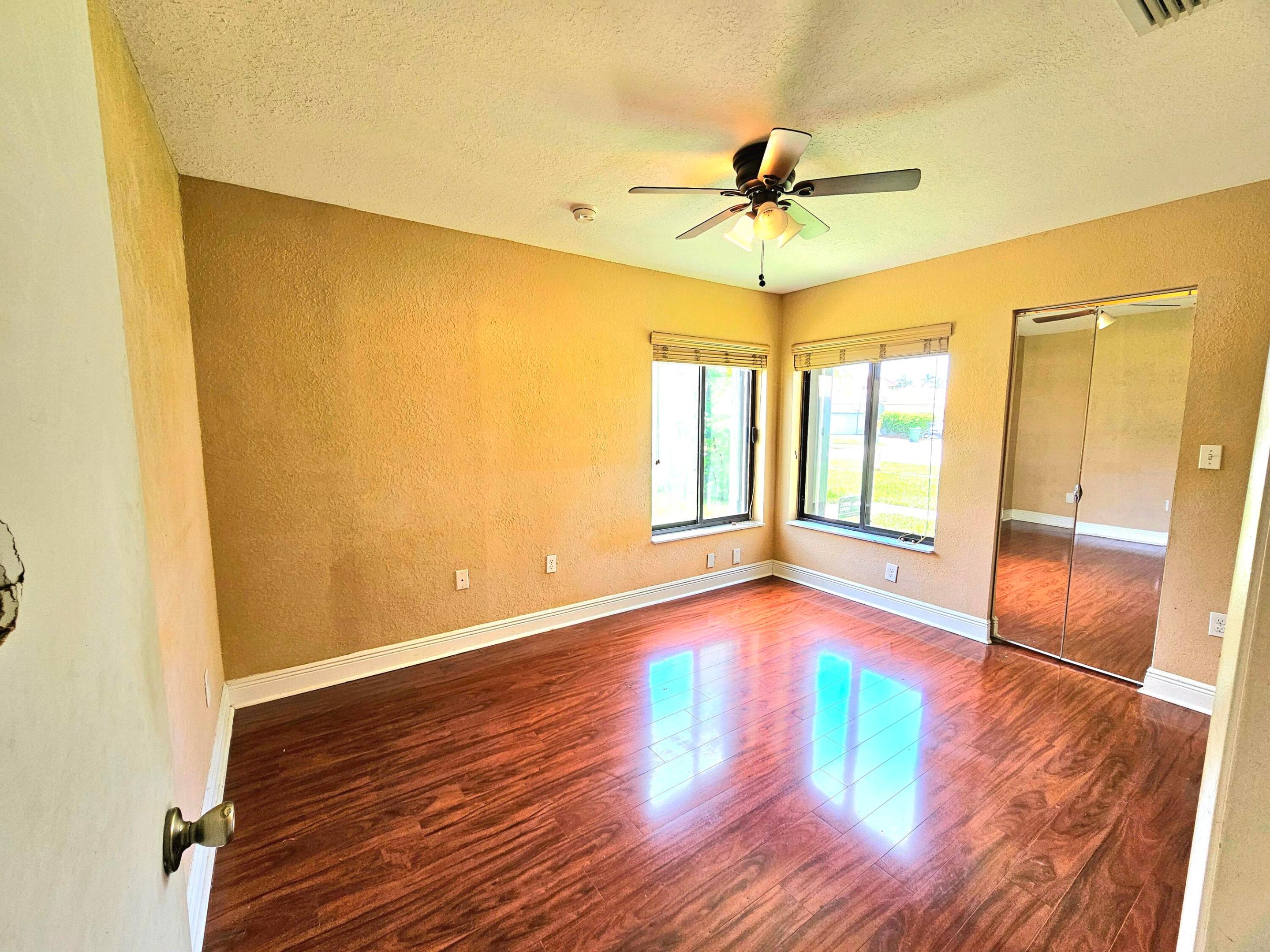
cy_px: 476
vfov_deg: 89.9
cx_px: 635
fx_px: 477
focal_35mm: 13
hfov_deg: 106.2
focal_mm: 2.2
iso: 64
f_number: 2.2
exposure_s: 1/60.2
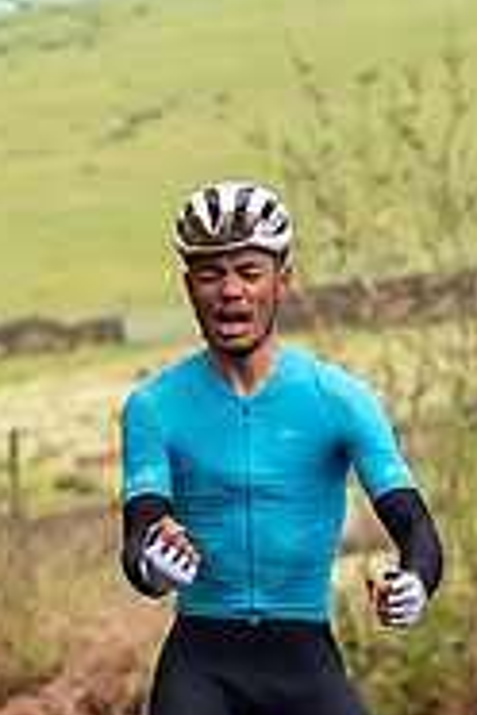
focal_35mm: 722
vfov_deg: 2.9
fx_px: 14349
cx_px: 616
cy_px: 609
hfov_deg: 1.9
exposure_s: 1/1000
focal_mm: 80
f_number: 3.5
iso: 640
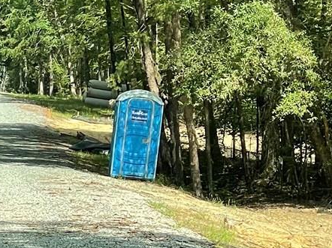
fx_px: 2310
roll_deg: -1.1
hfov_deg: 8.2
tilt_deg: +3.0
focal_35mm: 241
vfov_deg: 6.2
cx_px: 220
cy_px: 65
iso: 25
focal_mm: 6
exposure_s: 1/300
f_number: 2
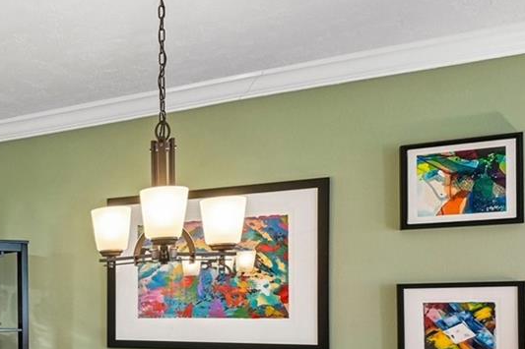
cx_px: -173
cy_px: 301
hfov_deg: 32.9
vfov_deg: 30.7
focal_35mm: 42
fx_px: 612
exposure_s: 1/13
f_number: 8
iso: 400
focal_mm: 14
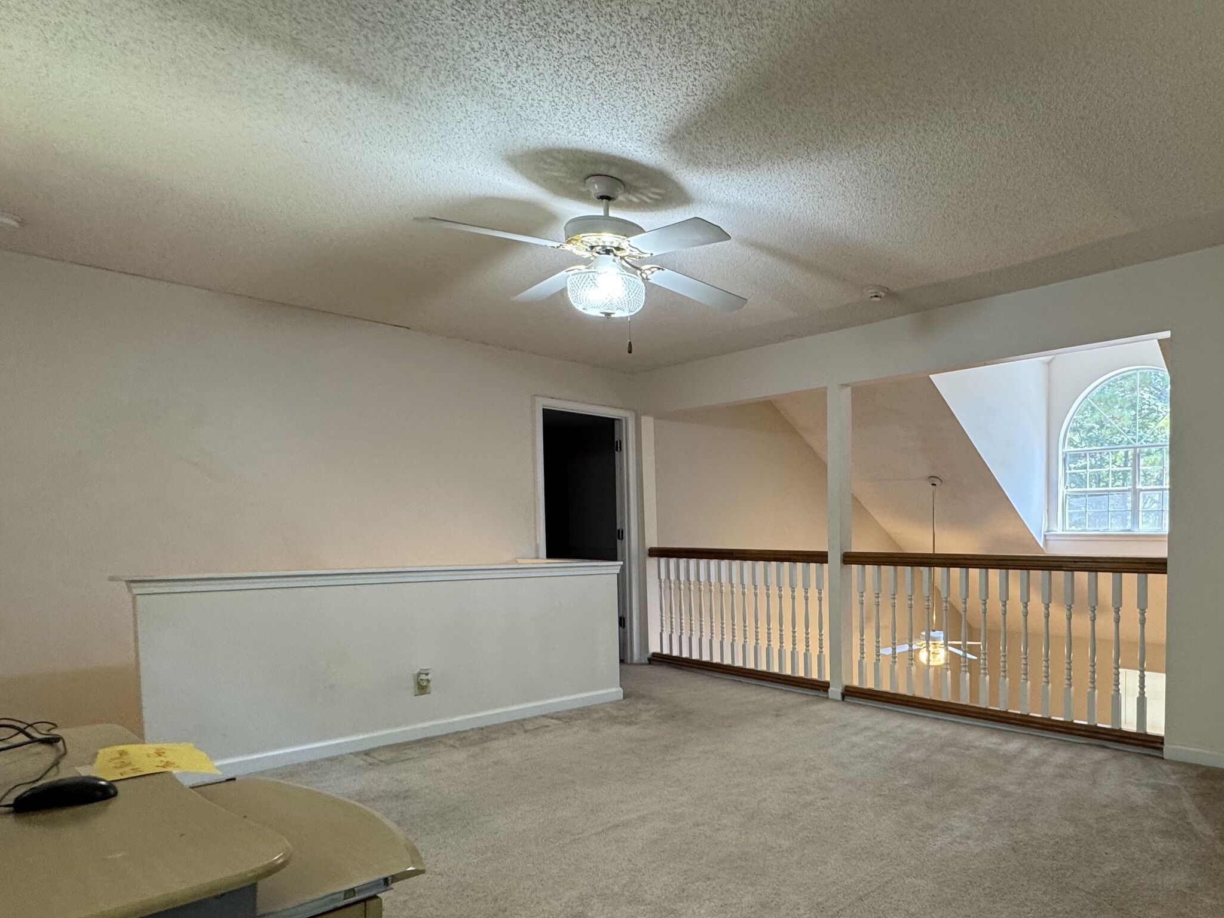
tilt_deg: -3.0
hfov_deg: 74.1
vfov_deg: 62.7
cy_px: 564
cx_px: 898
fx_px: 743
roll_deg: -0.2
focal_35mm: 21
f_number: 2.2
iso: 200
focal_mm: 2.22
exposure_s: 1/60
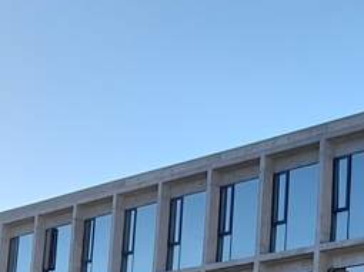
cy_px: 340
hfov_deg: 19.8
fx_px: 1030
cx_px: 303
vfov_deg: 14.5
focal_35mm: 98
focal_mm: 4.6
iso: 20
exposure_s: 1/312
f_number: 2
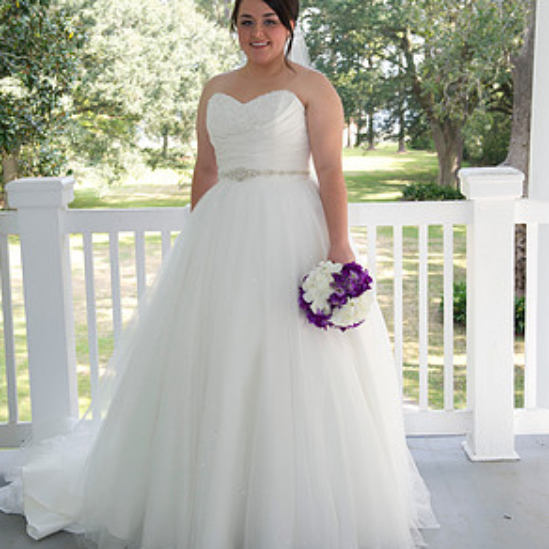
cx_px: 270
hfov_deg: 31.1
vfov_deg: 31.1
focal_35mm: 55
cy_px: 243
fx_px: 987
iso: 320
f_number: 5.6
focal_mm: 42
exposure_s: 1/125
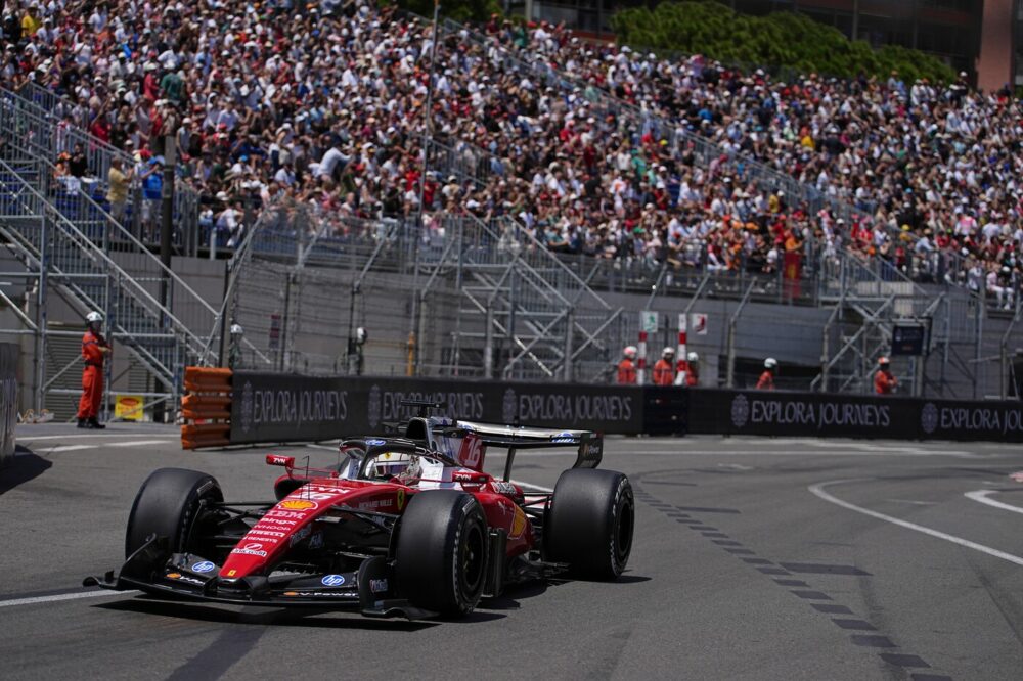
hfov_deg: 18.3
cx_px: 512
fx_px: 3181
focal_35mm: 112
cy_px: 340
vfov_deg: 12.2
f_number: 4
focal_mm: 112
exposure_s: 1/8000
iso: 200
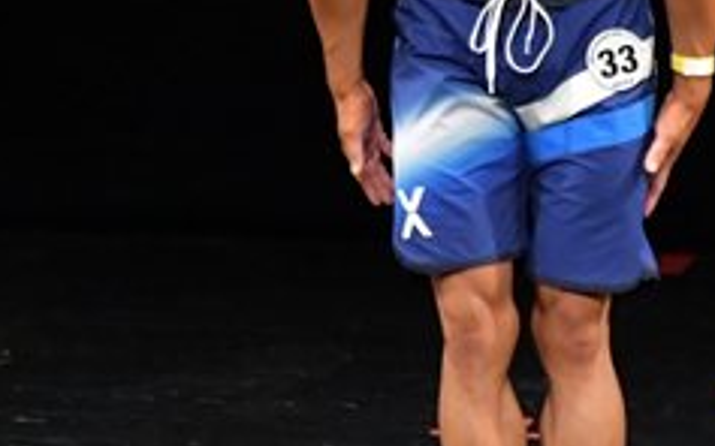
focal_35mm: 1001
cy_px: 42
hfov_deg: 2.1
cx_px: 526
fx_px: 19501
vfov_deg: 1.3
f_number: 5.6
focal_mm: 200
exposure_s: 1/400
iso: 3200
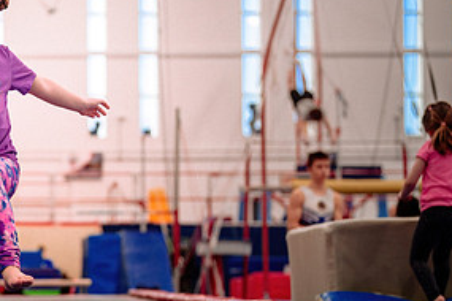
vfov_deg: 9.2
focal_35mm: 149
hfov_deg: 13.6
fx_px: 1871
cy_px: 219
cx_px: 21
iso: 1600
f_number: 2.8
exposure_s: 1/400
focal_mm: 70
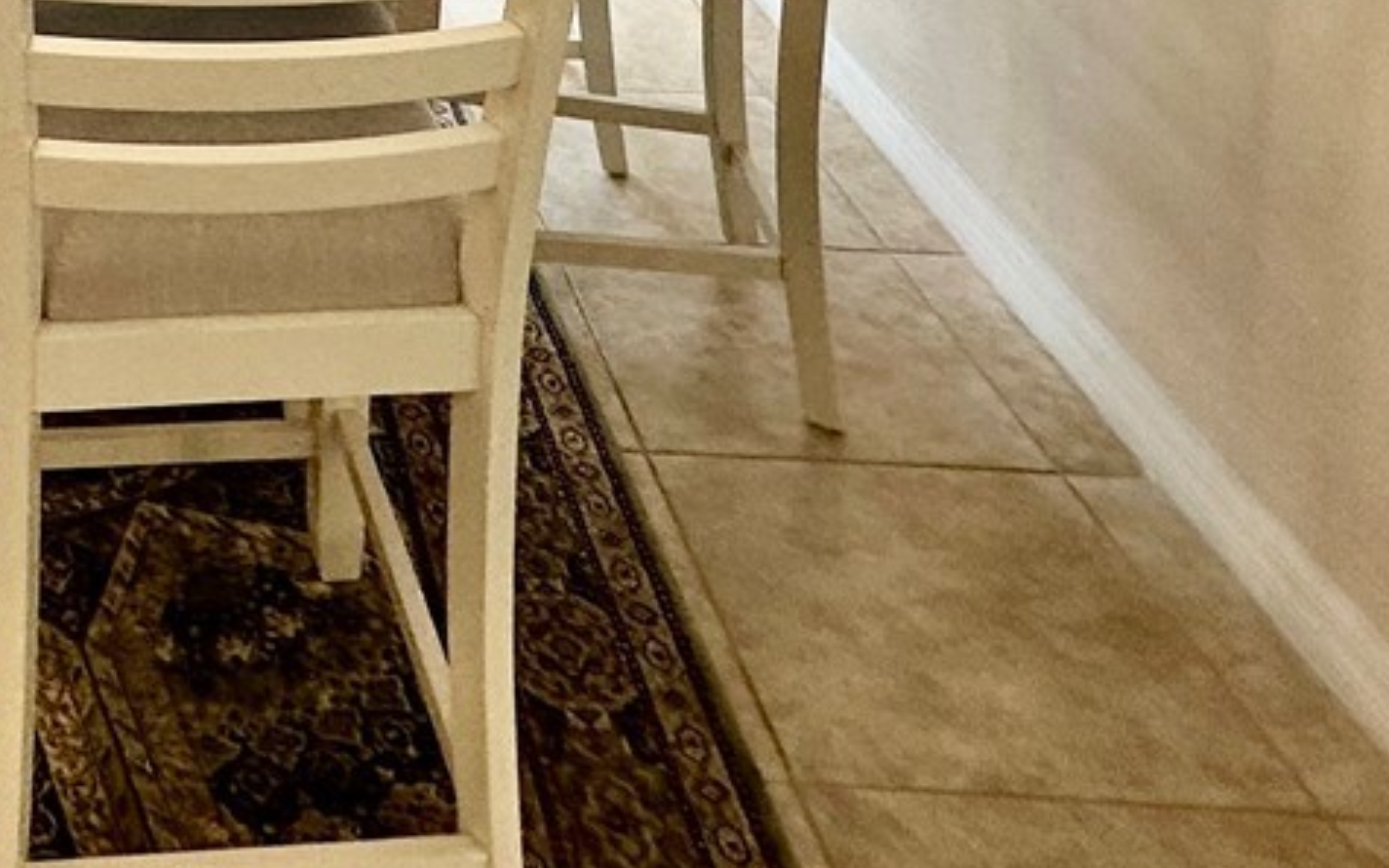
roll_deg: -0.8
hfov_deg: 35.8
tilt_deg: -4.7
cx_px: -41
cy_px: -602
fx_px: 1893
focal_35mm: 50
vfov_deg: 20.2
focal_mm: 2.22
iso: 100
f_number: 2.2
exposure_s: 1/120
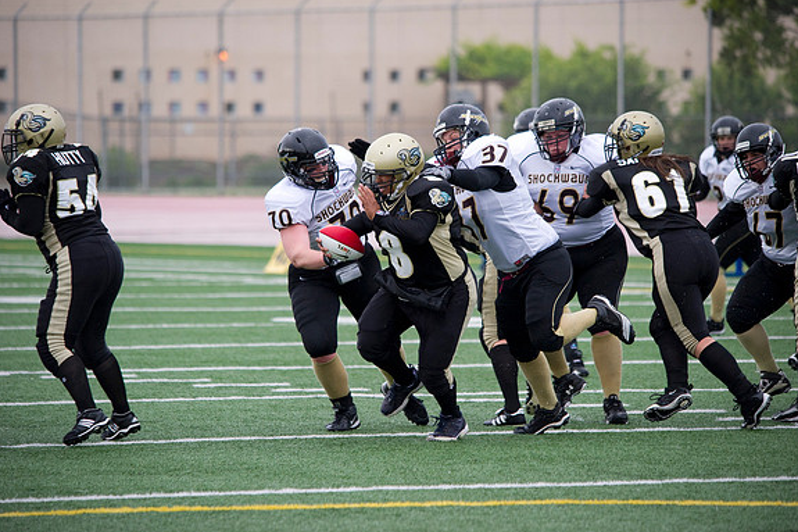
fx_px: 7822
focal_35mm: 353
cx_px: 398
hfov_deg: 5.8
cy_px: 265
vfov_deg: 3.9
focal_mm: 350
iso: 2500
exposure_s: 1/1000
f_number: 6
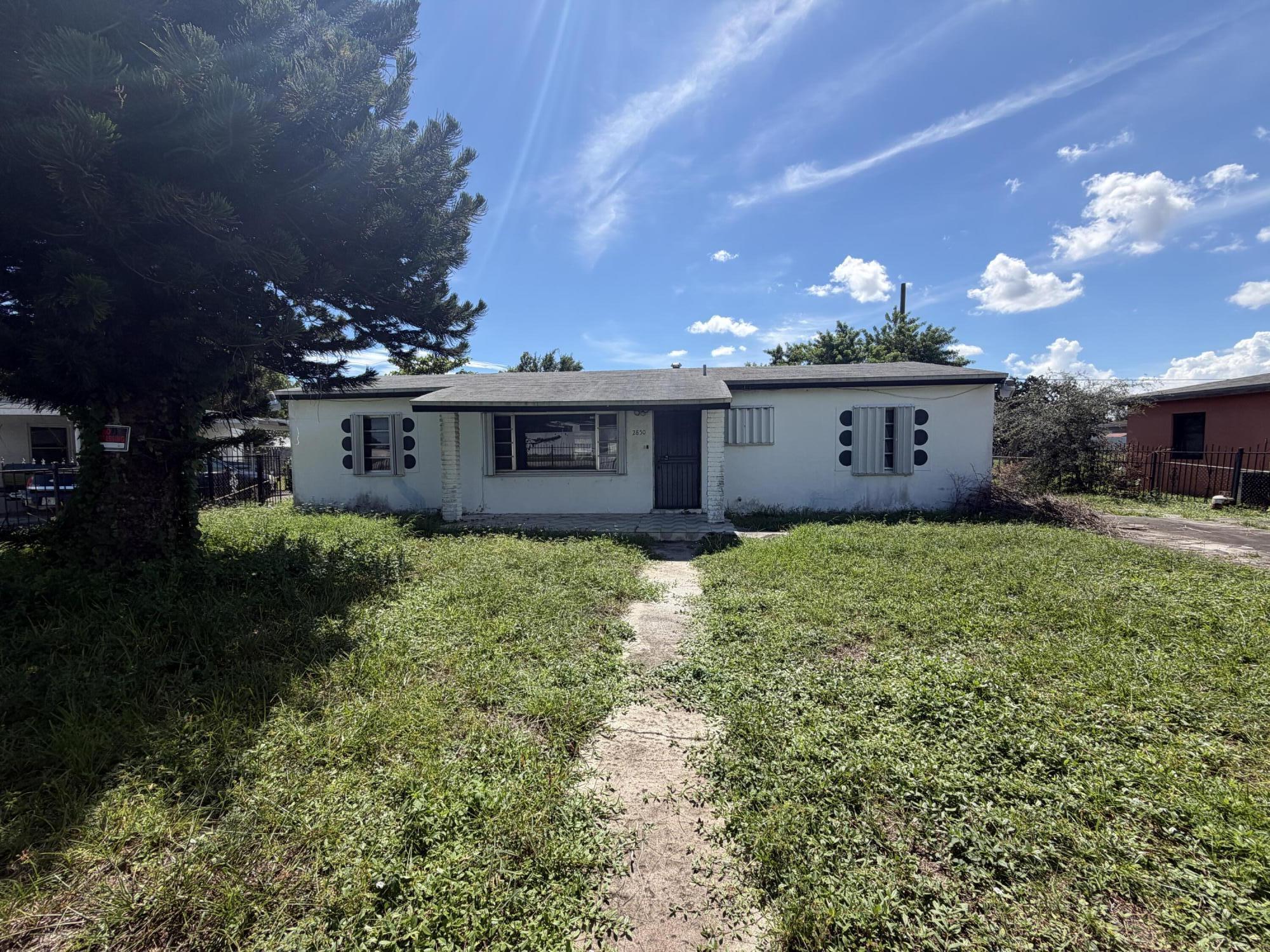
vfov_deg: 85.7
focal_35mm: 14
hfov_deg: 102.1
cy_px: 476
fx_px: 514
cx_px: 635
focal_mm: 2.22
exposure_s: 1/864
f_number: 2.2
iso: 20
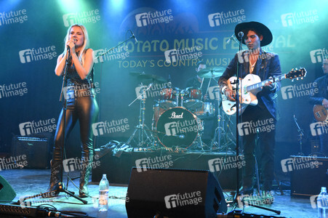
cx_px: 164
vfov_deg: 33.0
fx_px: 369
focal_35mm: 40
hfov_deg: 48.0
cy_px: 109
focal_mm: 27
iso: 6400
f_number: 6.3
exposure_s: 1/160
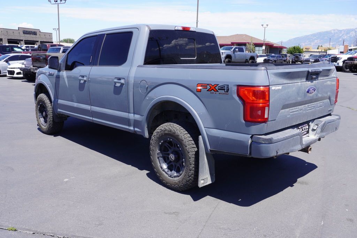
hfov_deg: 57.2
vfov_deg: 40.0
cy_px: 119
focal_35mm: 33
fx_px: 327
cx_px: 178
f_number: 9
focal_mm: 22
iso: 100
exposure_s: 1/125
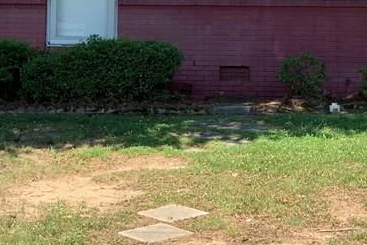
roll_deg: -1.2
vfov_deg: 9.0
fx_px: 1540
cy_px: -31
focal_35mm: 151
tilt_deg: +6.2
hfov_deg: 13.6
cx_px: 195
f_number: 2.4
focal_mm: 6
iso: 16
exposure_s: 1/287
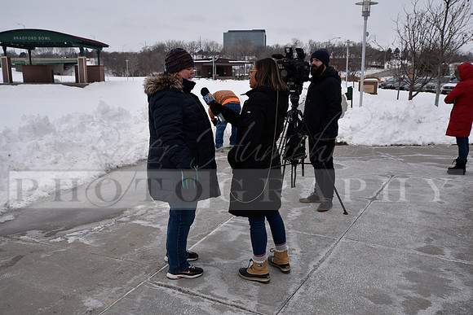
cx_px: 236
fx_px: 421
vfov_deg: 41.1
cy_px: 158
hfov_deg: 58.7
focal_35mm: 32
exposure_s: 1/200
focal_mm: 32
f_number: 7.1
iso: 400
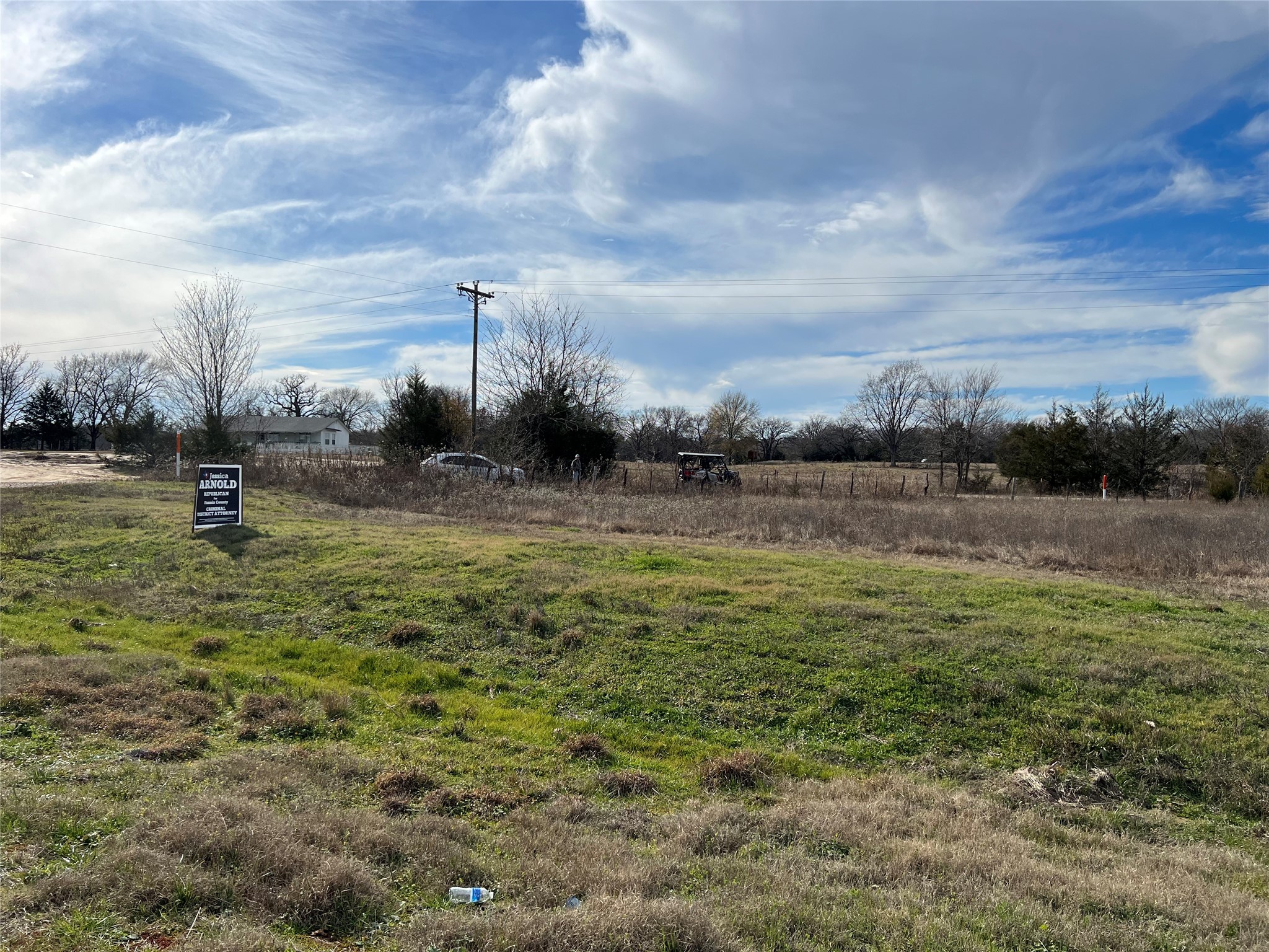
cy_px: 476
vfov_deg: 53.1
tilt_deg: -0.6
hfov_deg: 67.3
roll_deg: -1.6
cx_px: 634
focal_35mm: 26
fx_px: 953
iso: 50
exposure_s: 1/8000
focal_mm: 5.7
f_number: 1.5
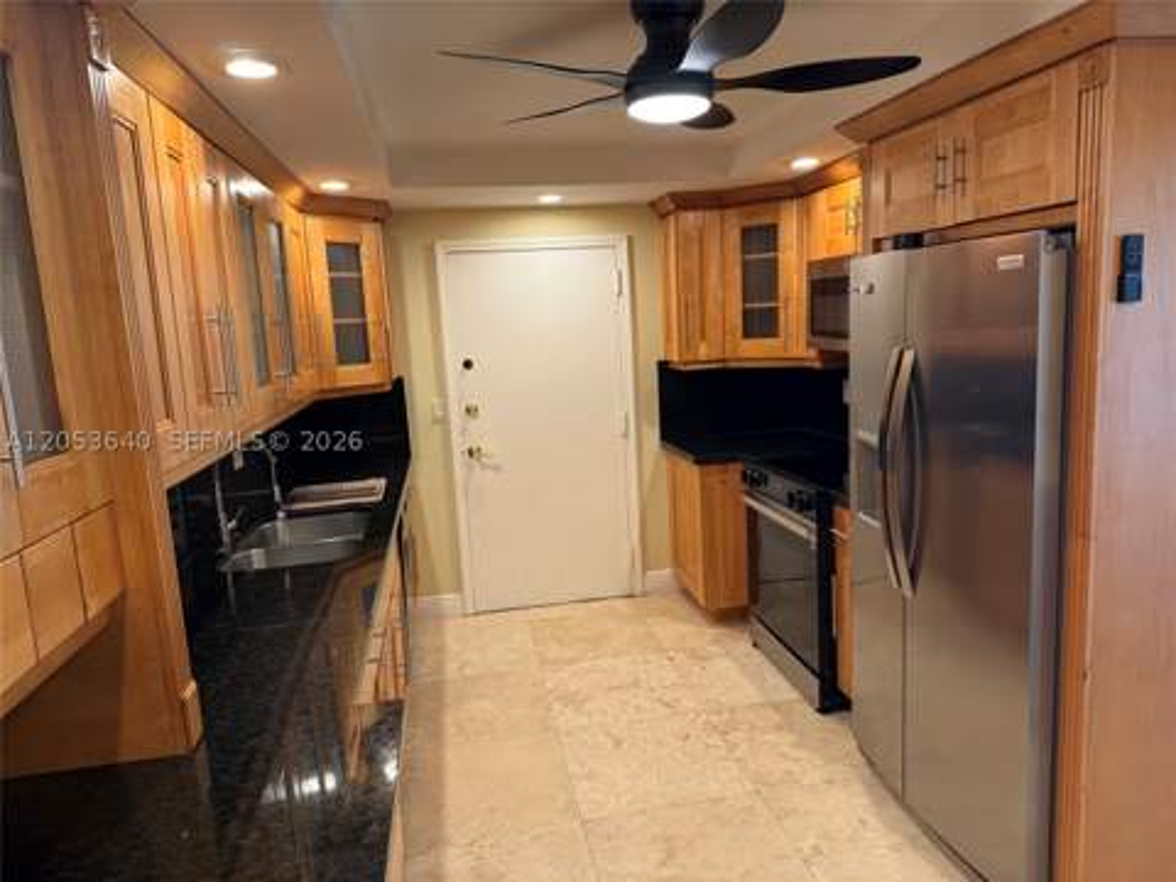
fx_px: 815
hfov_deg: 71.6
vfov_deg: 56.8
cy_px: 441
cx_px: 588
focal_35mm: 24
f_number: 1.78
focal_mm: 6.76
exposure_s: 1/60
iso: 200
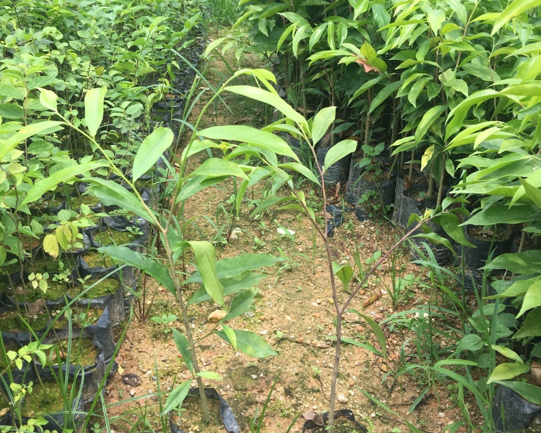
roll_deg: -2.6
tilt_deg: -20.8
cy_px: 187
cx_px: 269
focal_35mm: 38
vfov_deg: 39.1
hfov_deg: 47.9
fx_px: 608
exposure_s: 1/530
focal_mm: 4.15
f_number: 2.2
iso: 25
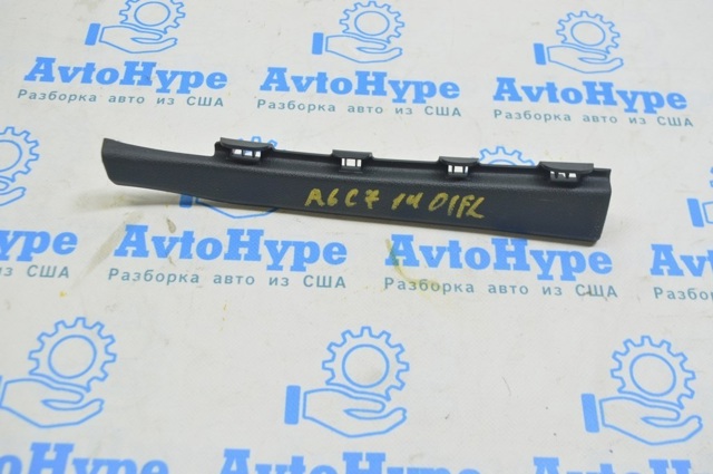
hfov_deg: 48.0
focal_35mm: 40
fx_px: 801
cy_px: 237
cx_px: 356
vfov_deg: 32.9
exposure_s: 1/20
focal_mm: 27
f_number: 5.6
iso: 400
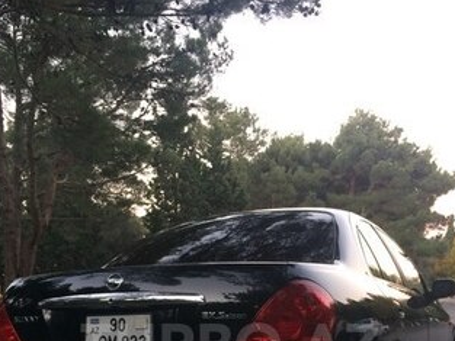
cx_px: 230
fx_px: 605
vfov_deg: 29.4
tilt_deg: -5.5
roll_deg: +1.6
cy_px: 345
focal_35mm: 46
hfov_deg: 41.2
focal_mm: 4.15
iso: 160
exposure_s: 1/33
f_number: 2.2
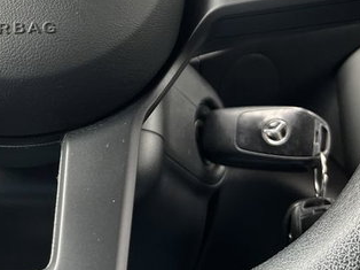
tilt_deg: -0.5
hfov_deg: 29.2
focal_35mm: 63
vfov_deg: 22.1
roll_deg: -1.7
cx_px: 18
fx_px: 655
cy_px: -17
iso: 125
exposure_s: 1/109
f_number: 1.6
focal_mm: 5.1
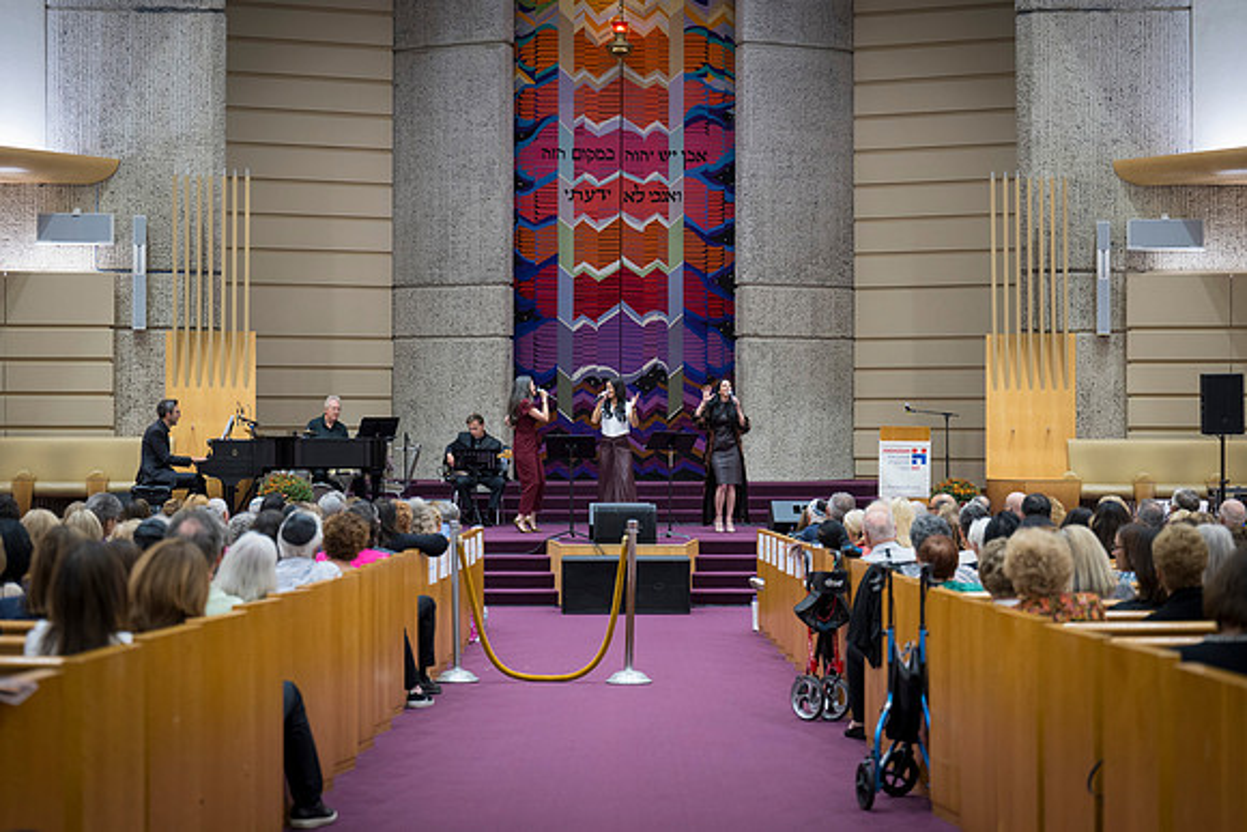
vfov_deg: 18.4
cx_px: 618
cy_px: 426
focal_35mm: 74
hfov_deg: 27.3
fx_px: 2566
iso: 800
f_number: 2.8
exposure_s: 1/125
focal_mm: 70
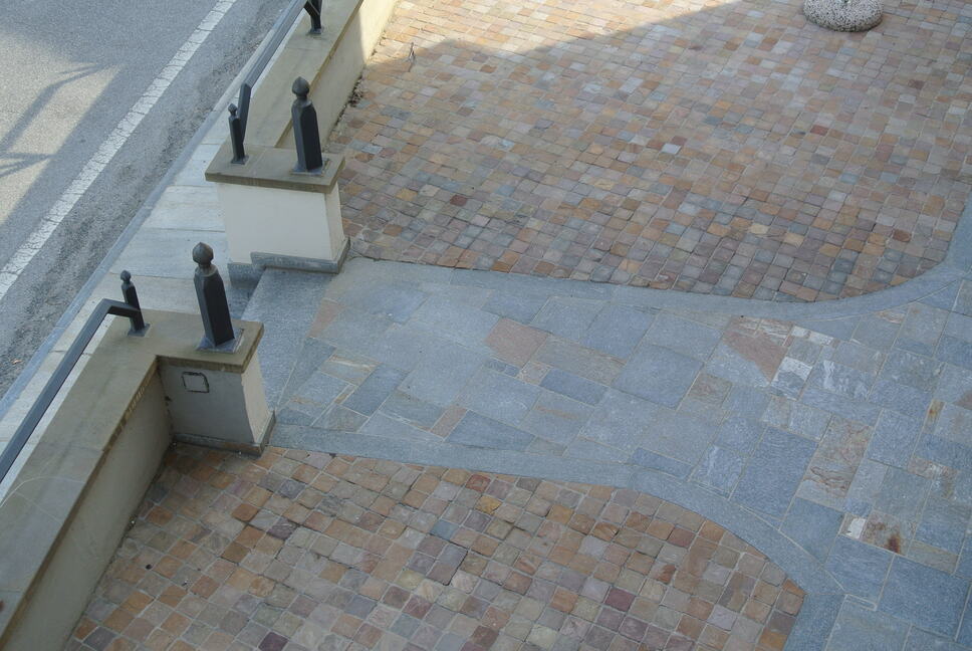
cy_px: 326
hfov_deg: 41.9
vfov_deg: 28.7
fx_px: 1271
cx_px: 486
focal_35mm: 47
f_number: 4.5
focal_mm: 17.5
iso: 100
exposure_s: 1/200
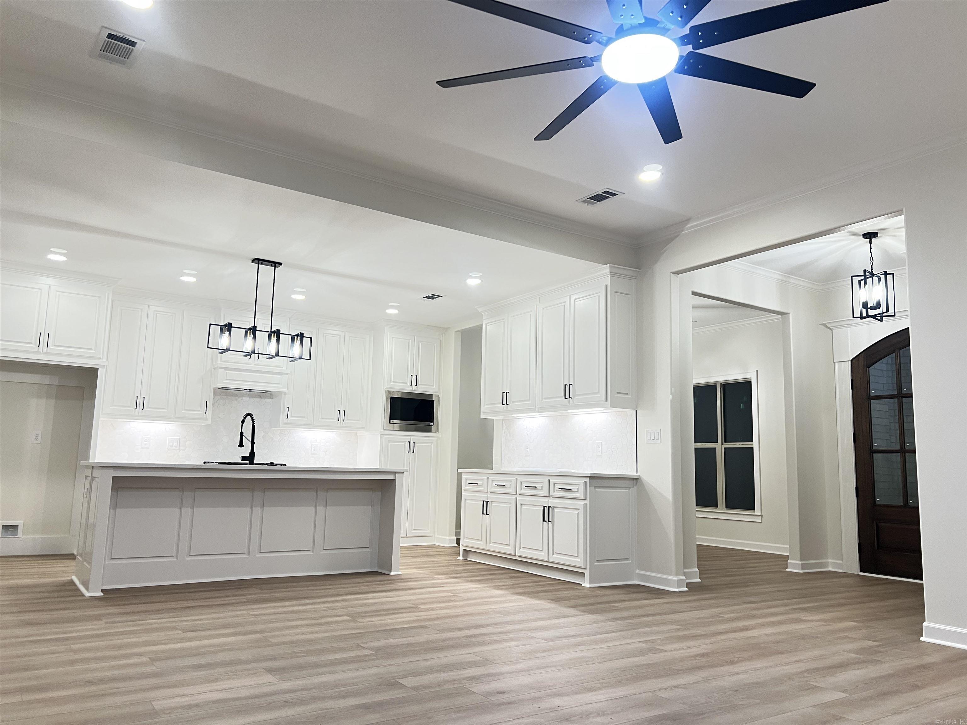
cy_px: 362
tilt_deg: +7.2
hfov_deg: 67.3
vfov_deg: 53.1
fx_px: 726
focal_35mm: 26
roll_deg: -1.8
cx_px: 484
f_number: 1.5
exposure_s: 1/60
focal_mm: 5.7
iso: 100
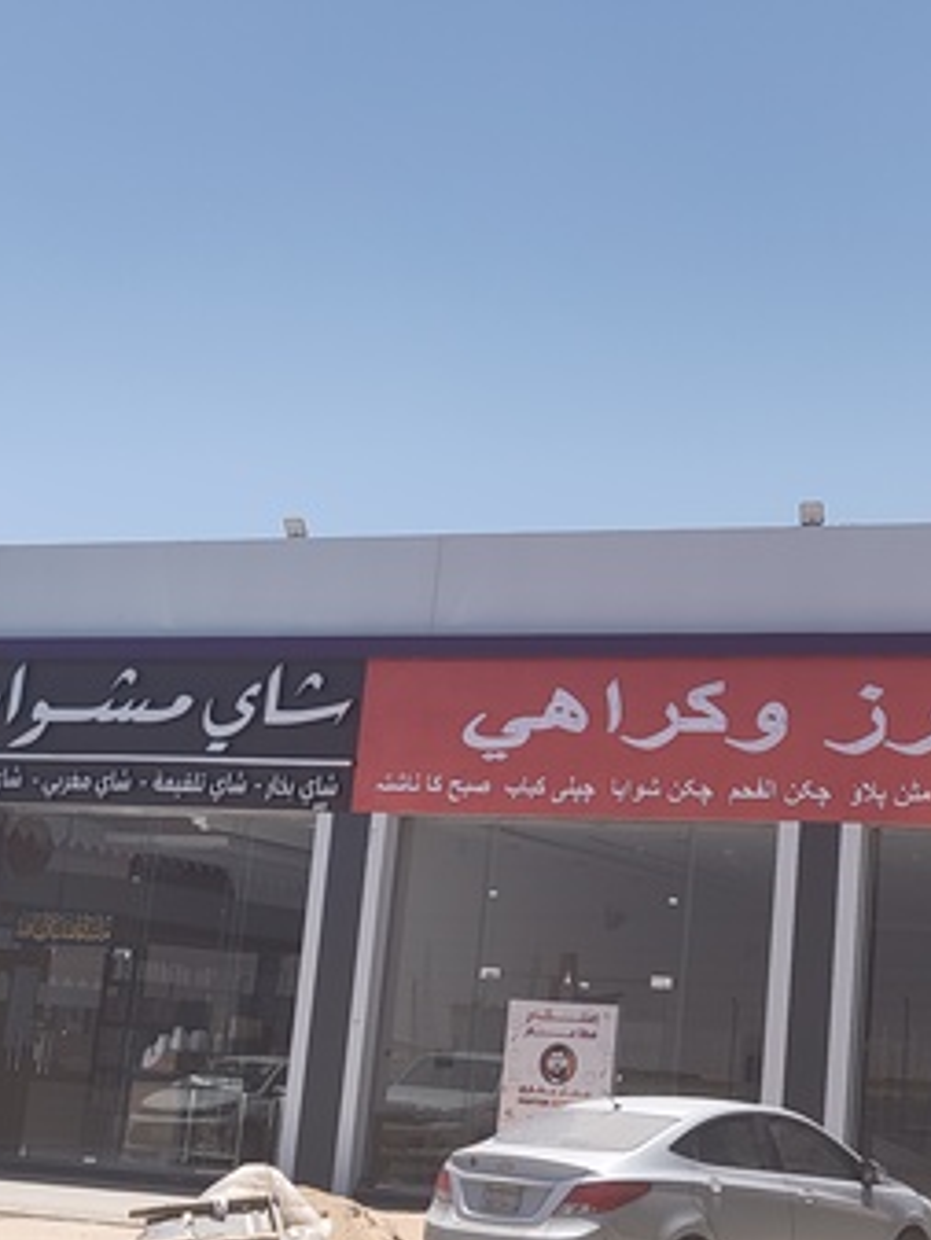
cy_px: 627
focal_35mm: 61
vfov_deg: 31.7
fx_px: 2186
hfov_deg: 23.6
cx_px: 782
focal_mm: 5.56
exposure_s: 1/775
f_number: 1.88
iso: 50
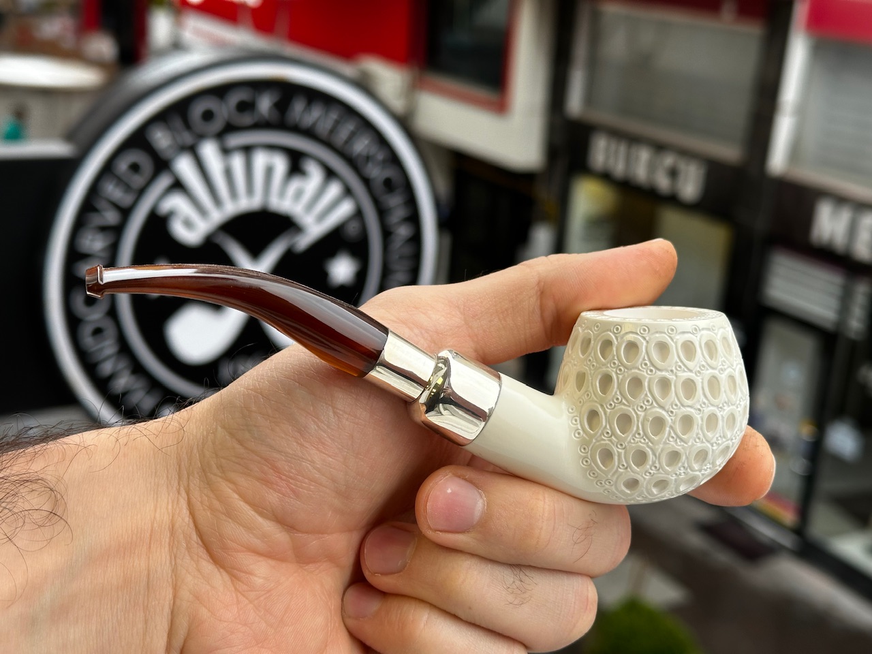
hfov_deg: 39.7
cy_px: 327
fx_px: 1209
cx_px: 436
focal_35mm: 48
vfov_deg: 30.3
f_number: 1.78
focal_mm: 6.86
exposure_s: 1/192
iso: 50
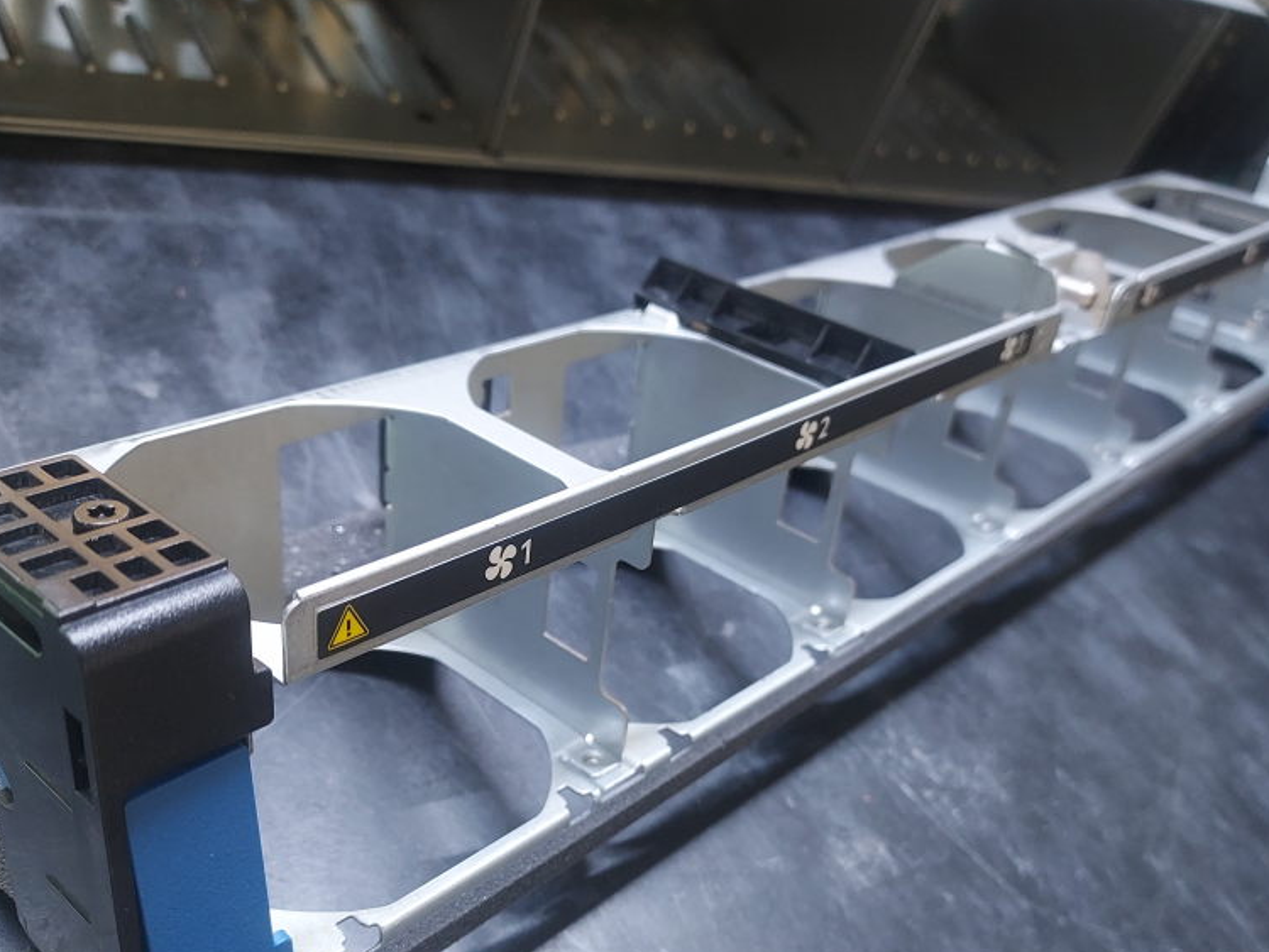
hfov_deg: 56.8
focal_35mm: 32
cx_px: 648
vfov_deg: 43.7
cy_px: 609
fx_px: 1173
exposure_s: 1/25
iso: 400
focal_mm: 4.6
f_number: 1.8
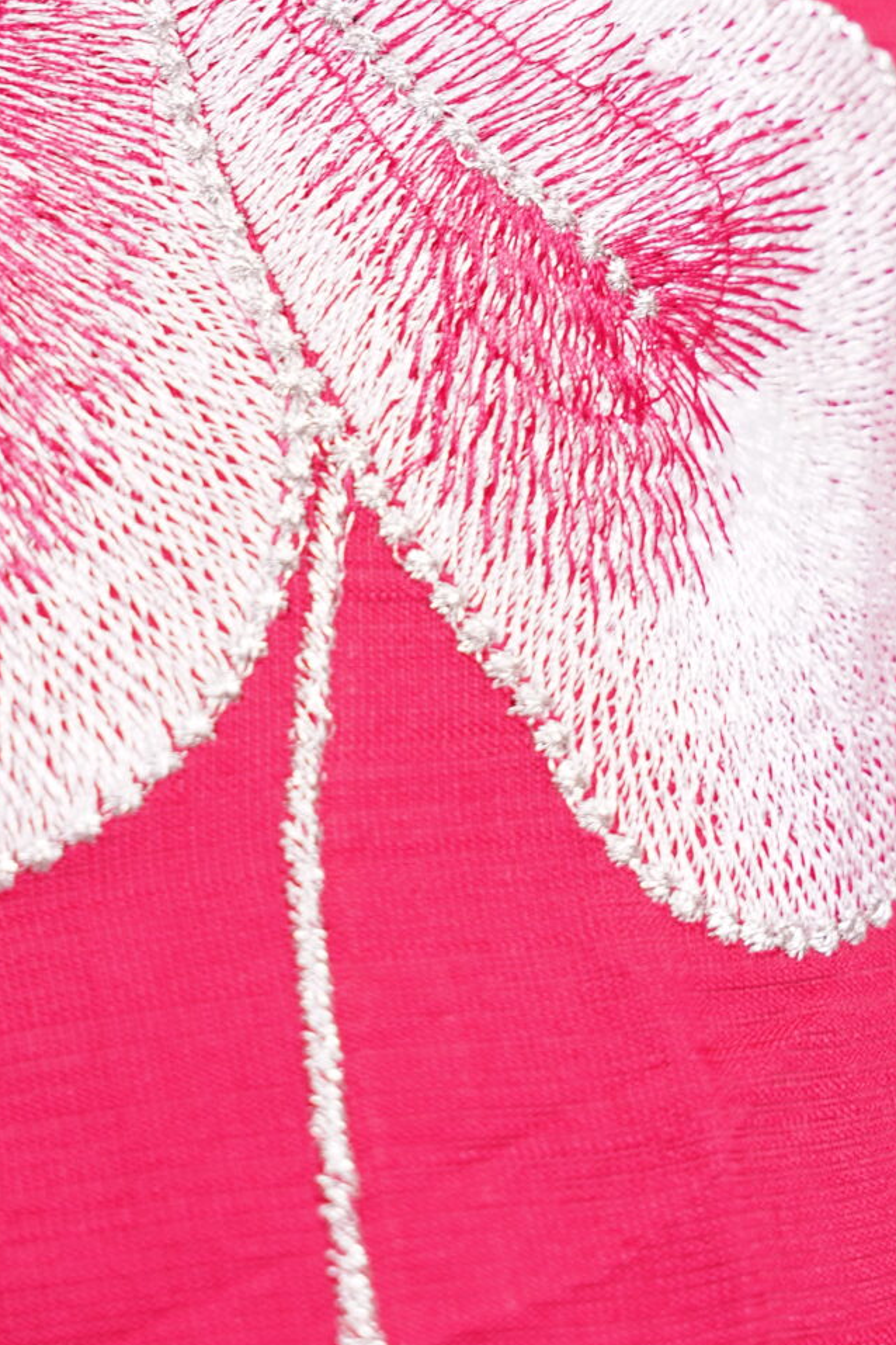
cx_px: 400
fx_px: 4313
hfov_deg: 11.9
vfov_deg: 17.4
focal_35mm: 116
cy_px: 118
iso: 500
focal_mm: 43.2
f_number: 4
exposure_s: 1/50
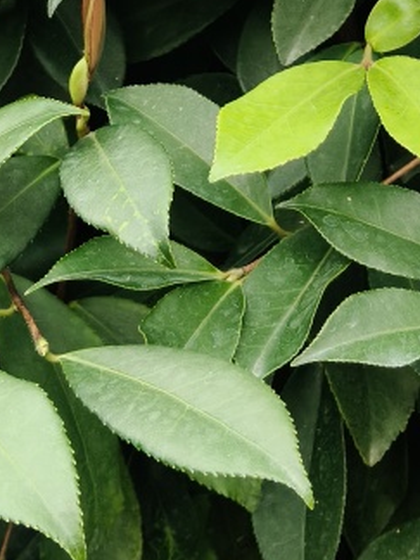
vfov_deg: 20.4
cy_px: -134
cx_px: 313
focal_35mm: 89
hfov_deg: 16.5
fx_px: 1440
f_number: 1.8
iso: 50
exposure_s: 1/120
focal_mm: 3.96
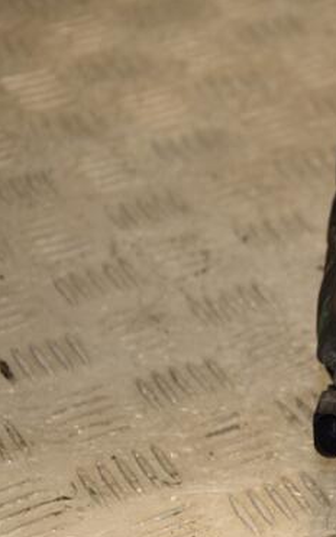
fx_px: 2387
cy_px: 263
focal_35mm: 163
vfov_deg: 12.8
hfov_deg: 8.0
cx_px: 408
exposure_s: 1/200
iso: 800
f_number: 5.6
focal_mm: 66
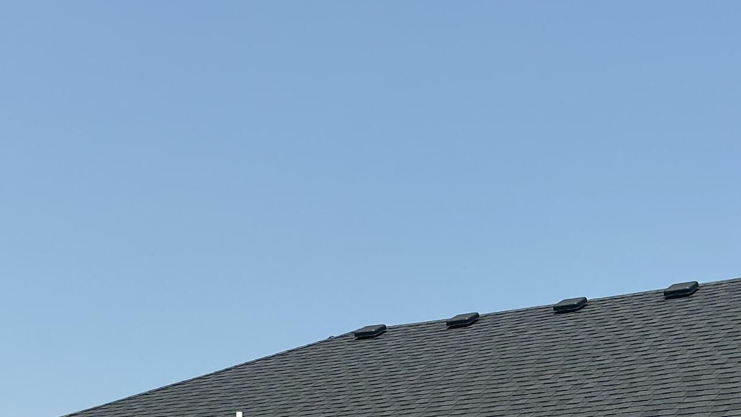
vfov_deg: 15.3
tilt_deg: +2.0
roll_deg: +0.5
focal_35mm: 73
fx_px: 1434
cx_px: 473
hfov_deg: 28.8
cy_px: 628
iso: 25
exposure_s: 1/2320
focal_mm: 3
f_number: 1.8
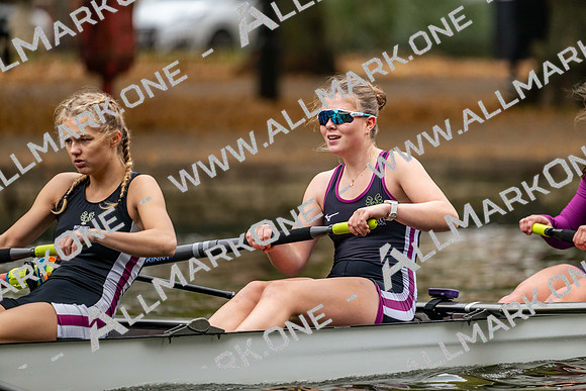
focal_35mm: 400
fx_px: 6512
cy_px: 196
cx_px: 293
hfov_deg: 5.2
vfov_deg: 3.4
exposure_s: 1/2500
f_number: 4.5
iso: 2200
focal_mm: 400
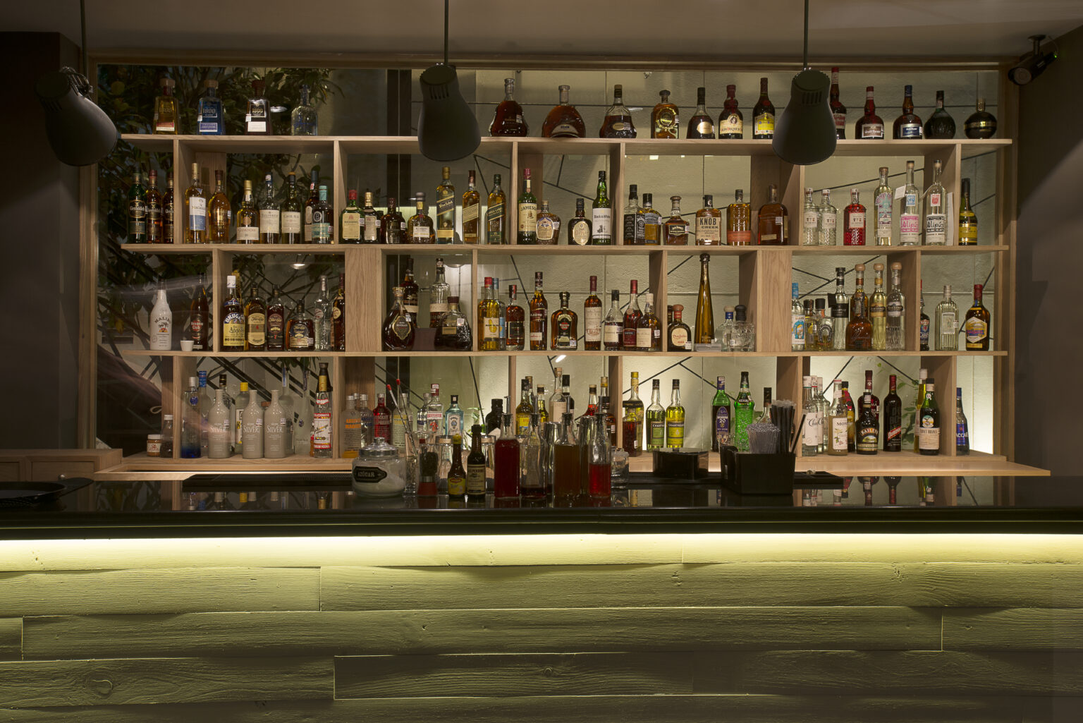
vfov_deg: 37.9
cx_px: 542
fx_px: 1053
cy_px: 362
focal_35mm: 35
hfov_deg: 54.4
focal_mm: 35
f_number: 9
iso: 160
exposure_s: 3
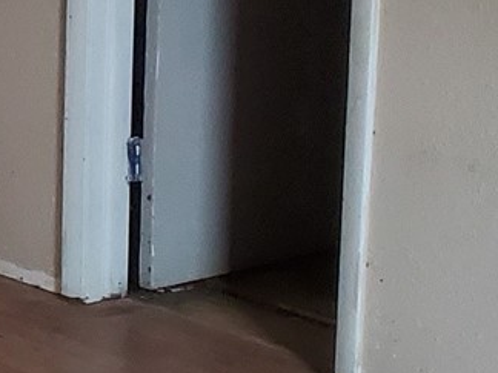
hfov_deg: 12.1
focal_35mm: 154
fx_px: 2216
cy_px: 72
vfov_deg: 9.6
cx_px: -289
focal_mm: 4.3
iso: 640
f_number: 1.5
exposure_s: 1/30
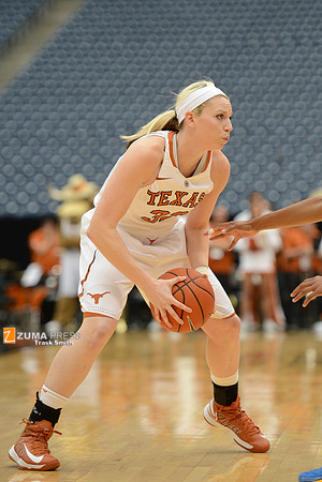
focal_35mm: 145
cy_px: 241
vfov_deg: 14.2
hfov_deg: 9.5
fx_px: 1945
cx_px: 161
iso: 1250
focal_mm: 145
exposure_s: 1/1250
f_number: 2.8
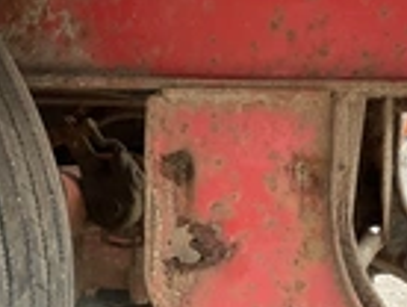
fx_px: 989
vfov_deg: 17.5
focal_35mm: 84
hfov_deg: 23.2
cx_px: 204
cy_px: 248
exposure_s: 1/122
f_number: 1.8
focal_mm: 3
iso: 40
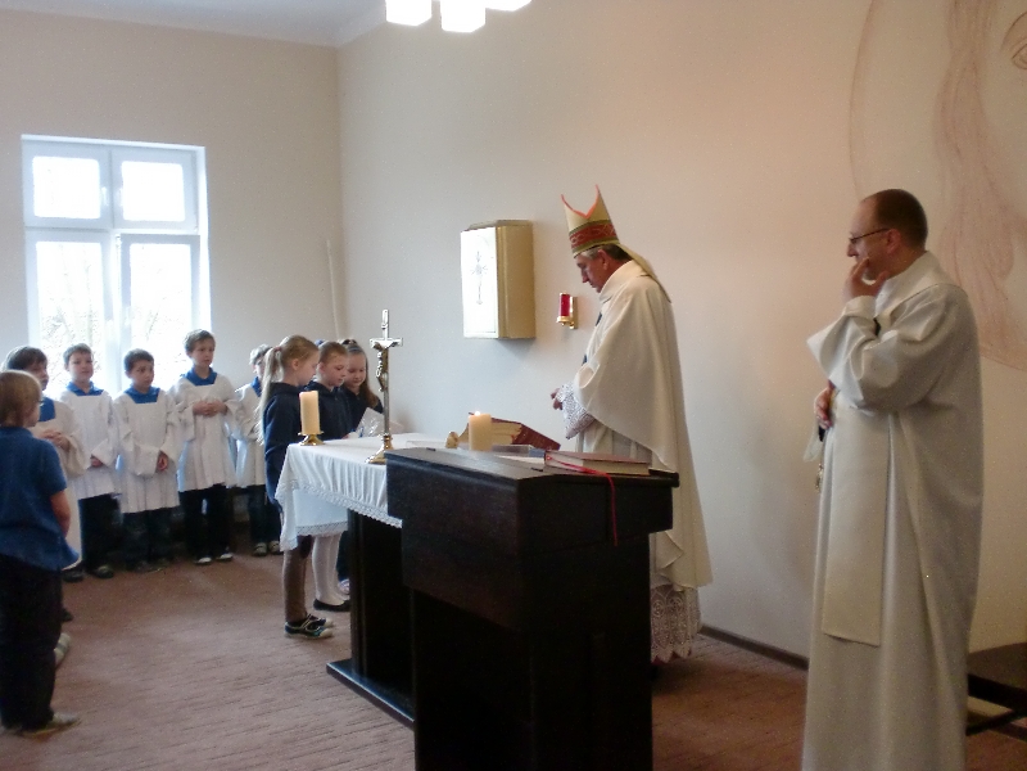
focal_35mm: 35
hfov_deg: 52.6
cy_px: 386
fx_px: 1038
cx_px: 514
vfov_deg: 40.7
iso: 320
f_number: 3.1
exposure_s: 1/60
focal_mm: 6.3
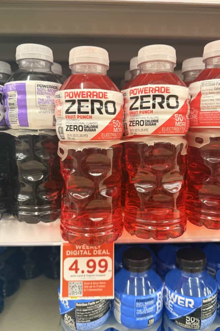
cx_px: 121
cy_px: 171
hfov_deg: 49.5
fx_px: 238
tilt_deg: -11.7
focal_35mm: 26
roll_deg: +0.0
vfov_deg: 69.4
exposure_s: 1/43
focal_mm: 6.76
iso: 160
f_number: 1.78
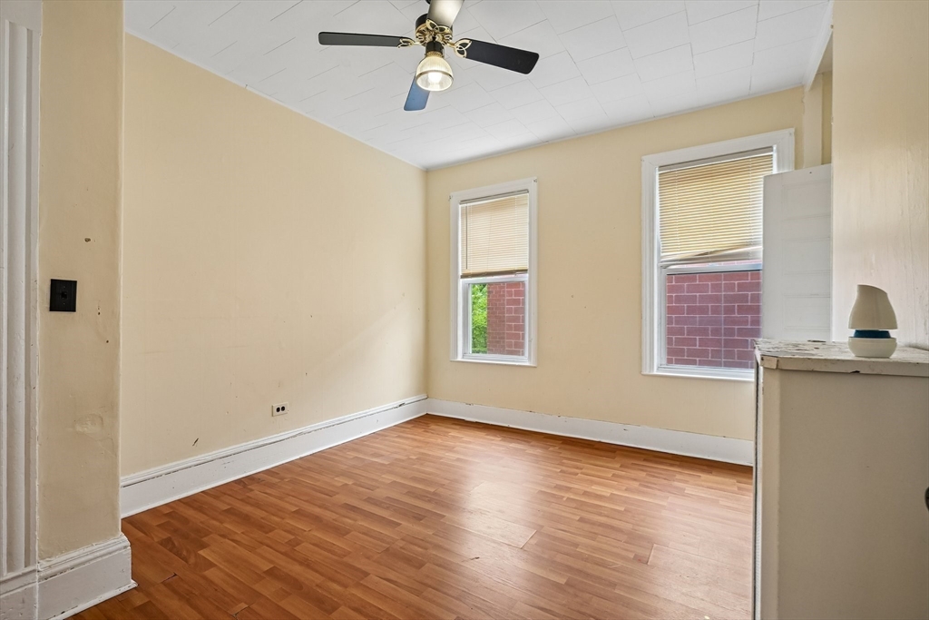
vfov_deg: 73.8
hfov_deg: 96.7
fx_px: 413
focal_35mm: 16
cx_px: 464
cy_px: 310
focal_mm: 16
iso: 400
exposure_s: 1/40
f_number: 8
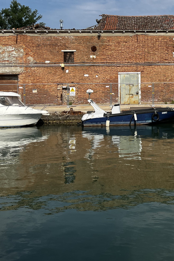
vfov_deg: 39.0
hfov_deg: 26.3
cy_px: 81
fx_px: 362
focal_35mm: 50
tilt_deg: +0.1
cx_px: 150
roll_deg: +0.8
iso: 50
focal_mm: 5.7
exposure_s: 1/6579
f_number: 1.5
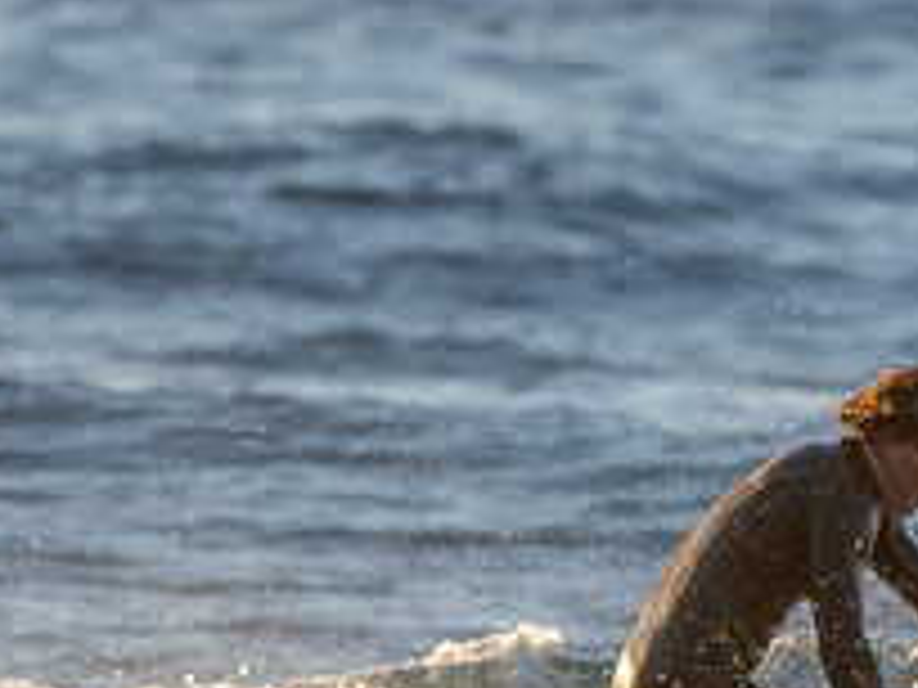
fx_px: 54445
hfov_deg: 1.0
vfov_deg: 0.7
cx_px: 742
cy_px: 789
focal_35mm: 2053
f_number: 5.6
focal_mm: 500
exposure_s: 1/1250
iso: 560
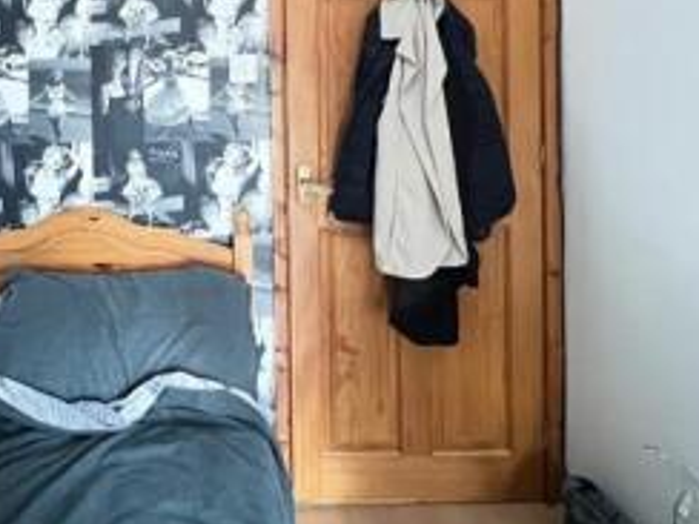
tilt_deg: +0.0
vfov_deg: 40.5
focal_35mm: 31
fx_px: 626
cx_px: 213
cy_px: 16
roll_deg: +0.1
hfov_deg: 56.6
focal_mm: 1.57
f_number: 1.8
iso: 2000
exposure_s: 1/25
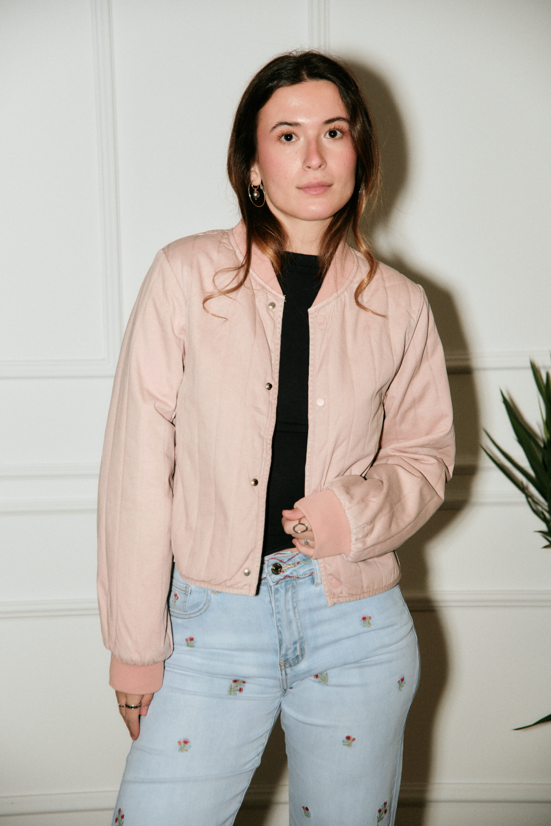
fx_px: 1722
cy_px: 413
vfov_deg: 27.0
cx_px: 276
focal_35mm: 75
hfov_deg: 18.2
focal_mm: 50
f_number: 2.8
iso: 400
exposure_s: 1/200
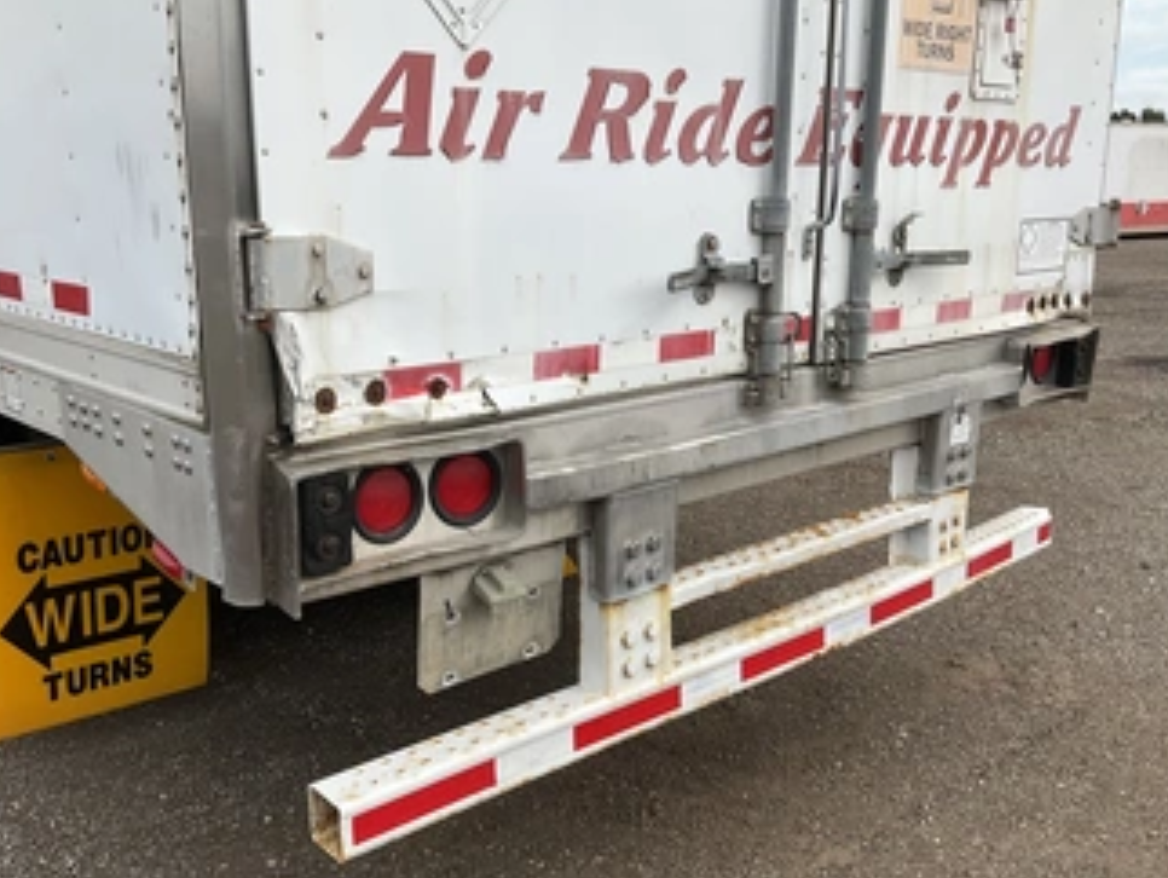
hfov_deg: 51.3
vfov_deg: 39.7
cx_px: 584
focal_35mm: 36
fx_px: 1216
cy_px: 468
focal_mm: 3
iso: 25
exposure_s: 1/1342
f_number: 1.8
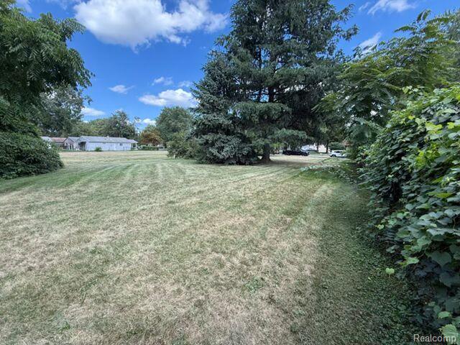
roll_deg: -0.9
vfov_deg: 85.7
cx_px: 230
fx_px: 186
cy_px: 172
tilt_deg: -7.1
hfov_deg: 102.1
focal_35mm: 14
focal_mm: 2.22
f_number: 2.2
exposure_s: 1/445
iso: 64
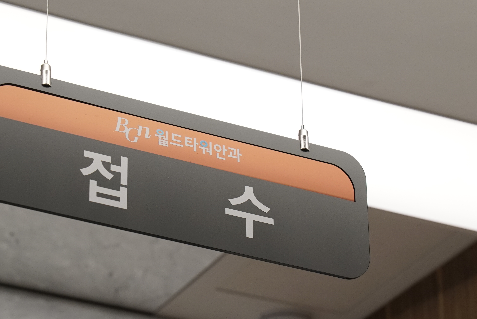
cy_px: 179
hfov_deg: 14.0
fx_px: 1949
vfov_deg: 9.3
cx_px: 205
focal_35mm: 147
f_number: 8
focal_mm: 105
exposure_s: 1/60
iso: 2000
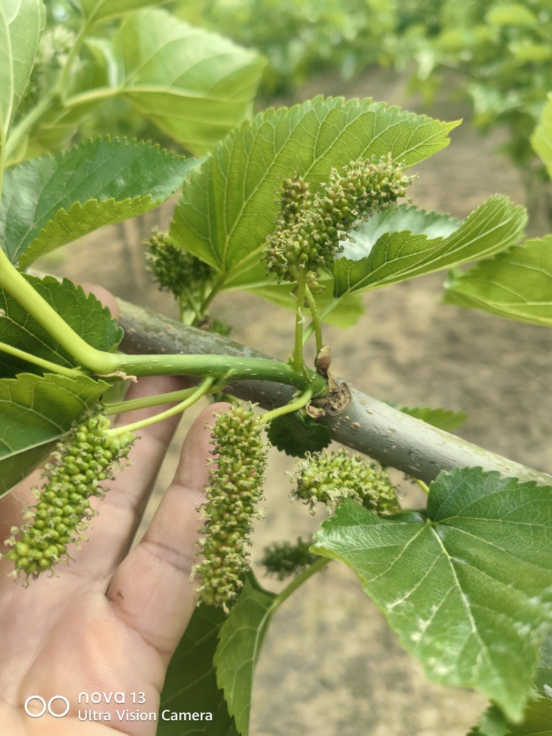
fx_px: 574
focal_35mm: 27
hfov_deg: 51.3
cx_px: 276
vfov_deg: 65.3
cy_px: 368
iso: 64
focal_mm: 5.52
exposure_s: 1/1000
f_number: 1.9
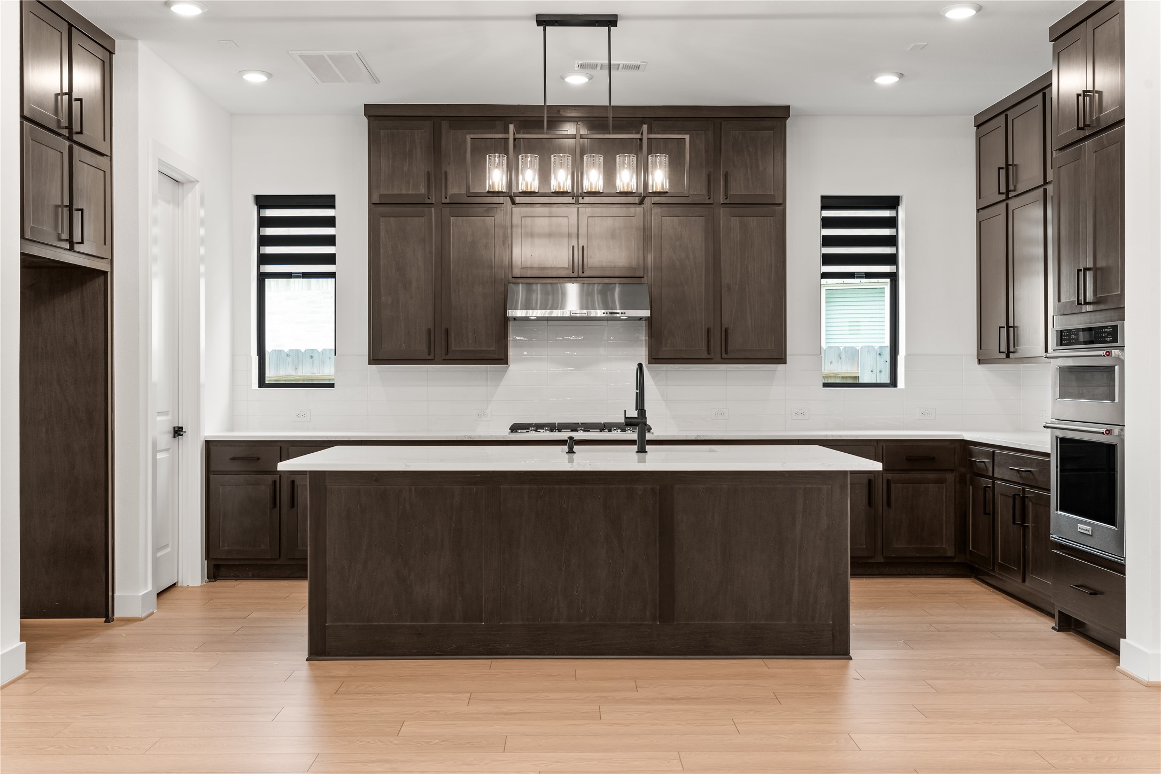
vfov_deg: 37.9
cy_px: 387
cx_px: 580
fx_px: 1129
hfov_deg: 54.4
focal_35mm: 35
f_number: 9
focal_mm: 35
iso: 200
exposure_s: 1/1.25
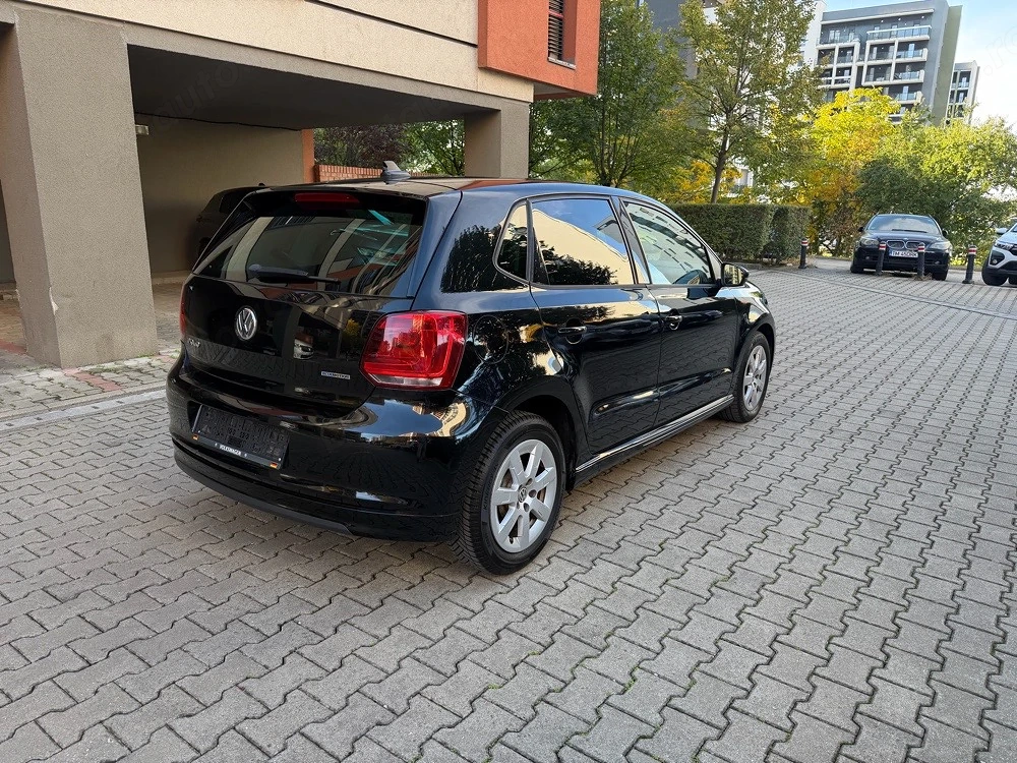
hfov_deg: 71.6
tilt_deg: -14.4
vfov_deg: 56.8
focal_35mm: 24
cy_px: 382
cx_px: 508
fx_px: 705
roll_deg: -0.8
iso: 64
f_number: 1.78
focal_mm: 6.76
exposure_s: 1/230
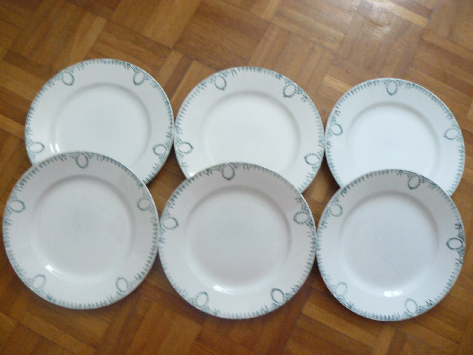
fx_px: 492
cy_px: 178
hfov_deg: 51.4
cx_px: 236
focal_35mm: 36
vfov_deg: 39.7
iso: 200
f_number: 2.8
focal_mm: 6
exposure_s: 1/13
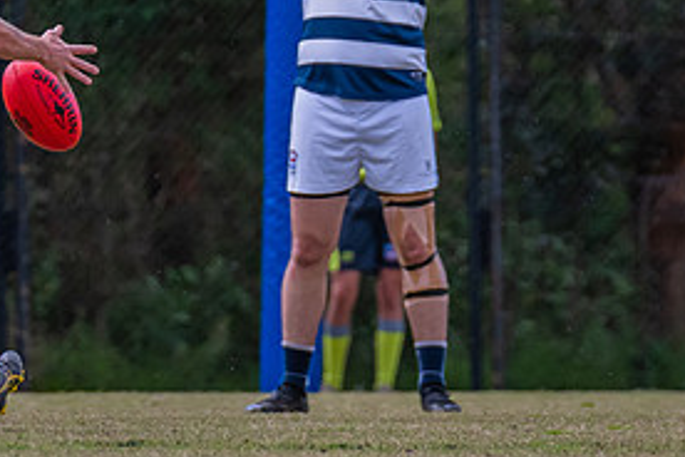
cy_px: 193
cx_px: -46
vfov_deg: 1.2
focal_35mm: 1181
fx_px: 22470
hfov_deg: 1.7
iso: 800
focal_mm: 330
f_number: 5
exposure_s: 1/1600
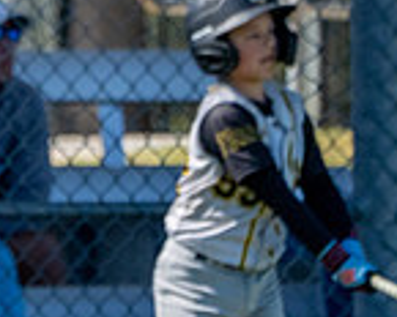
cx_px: -193
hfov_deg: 1.3
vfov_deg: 1.0
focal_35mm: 1536
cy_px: 155
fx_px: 18047
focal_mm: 268
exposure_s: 1/4000
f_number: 5.6
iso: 800
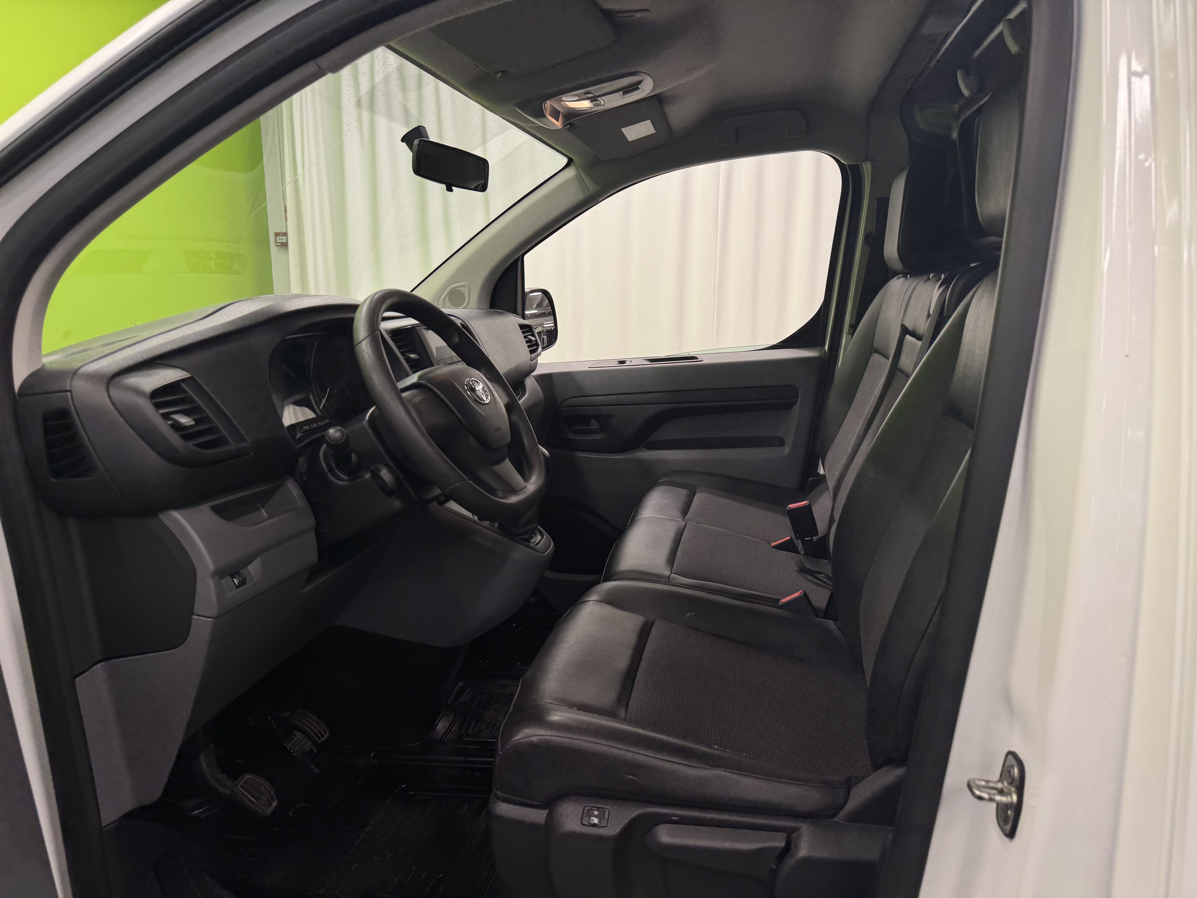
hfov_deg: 71.6
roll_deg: +0.0
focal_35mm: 24
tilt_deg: -11.2
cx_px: 598
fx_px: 830
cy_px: 449
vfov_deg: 56.8
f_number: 1.78
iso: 64
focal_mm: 6.76
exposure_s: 1/121
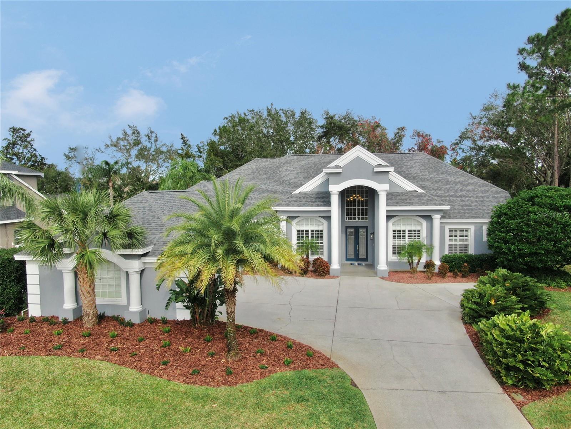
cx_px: 286
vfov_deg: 56.8
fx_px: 396
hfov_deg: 71.6
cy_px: 214
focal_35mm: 24
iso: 100
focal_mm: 4.39
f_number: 2.8
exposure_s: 1/1600
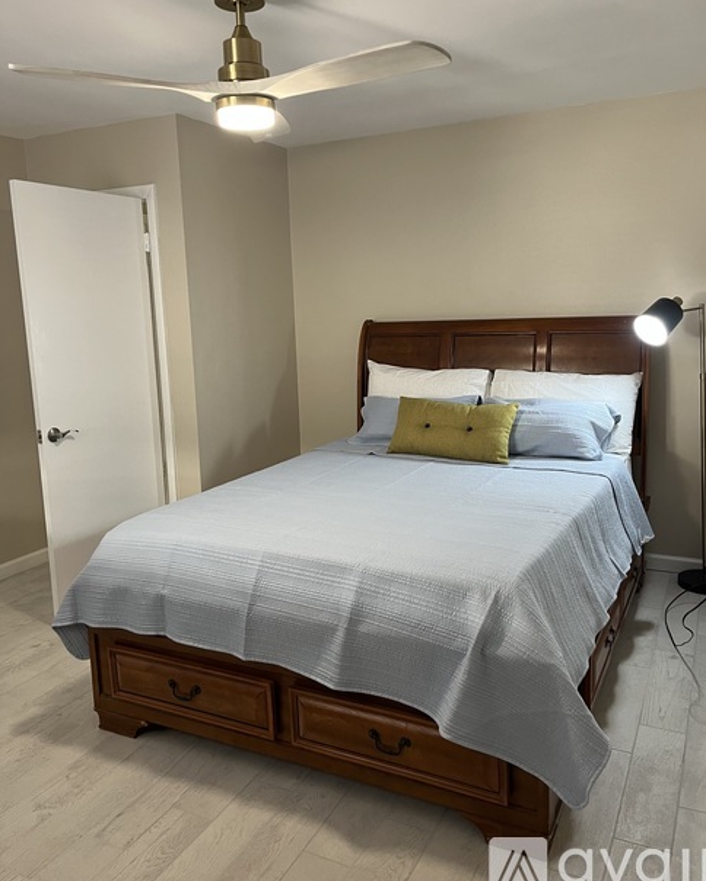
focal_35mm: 28
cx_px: 360
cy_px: 409
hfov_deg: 51.6
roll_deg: +2.0
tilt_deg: -8.7
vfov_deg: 62.1
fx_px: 731
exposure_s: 1/59
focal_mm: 5.1
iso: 200
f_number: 1.6
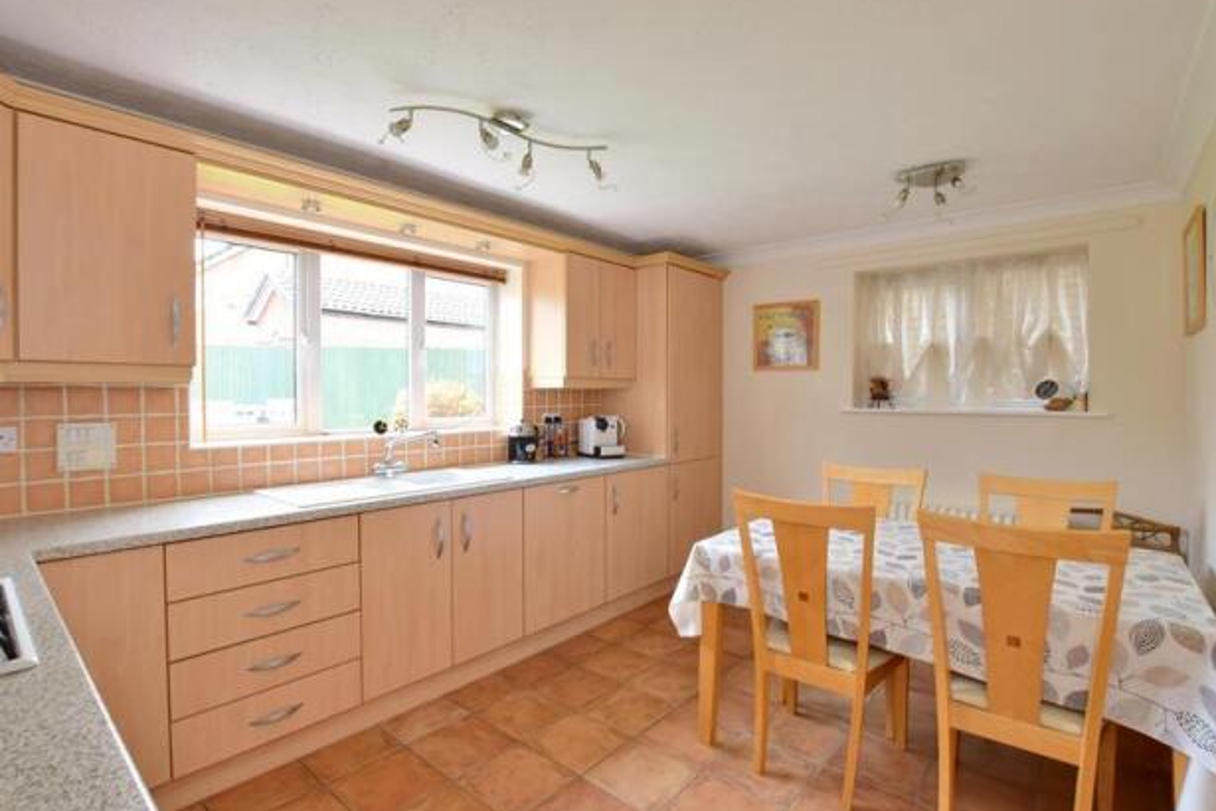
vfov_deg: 73.7
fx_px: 540
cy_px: 403
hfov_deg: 96.7
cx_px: 601
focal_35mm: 16
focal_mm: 10
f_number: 11
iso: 400
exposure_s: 1/1.3
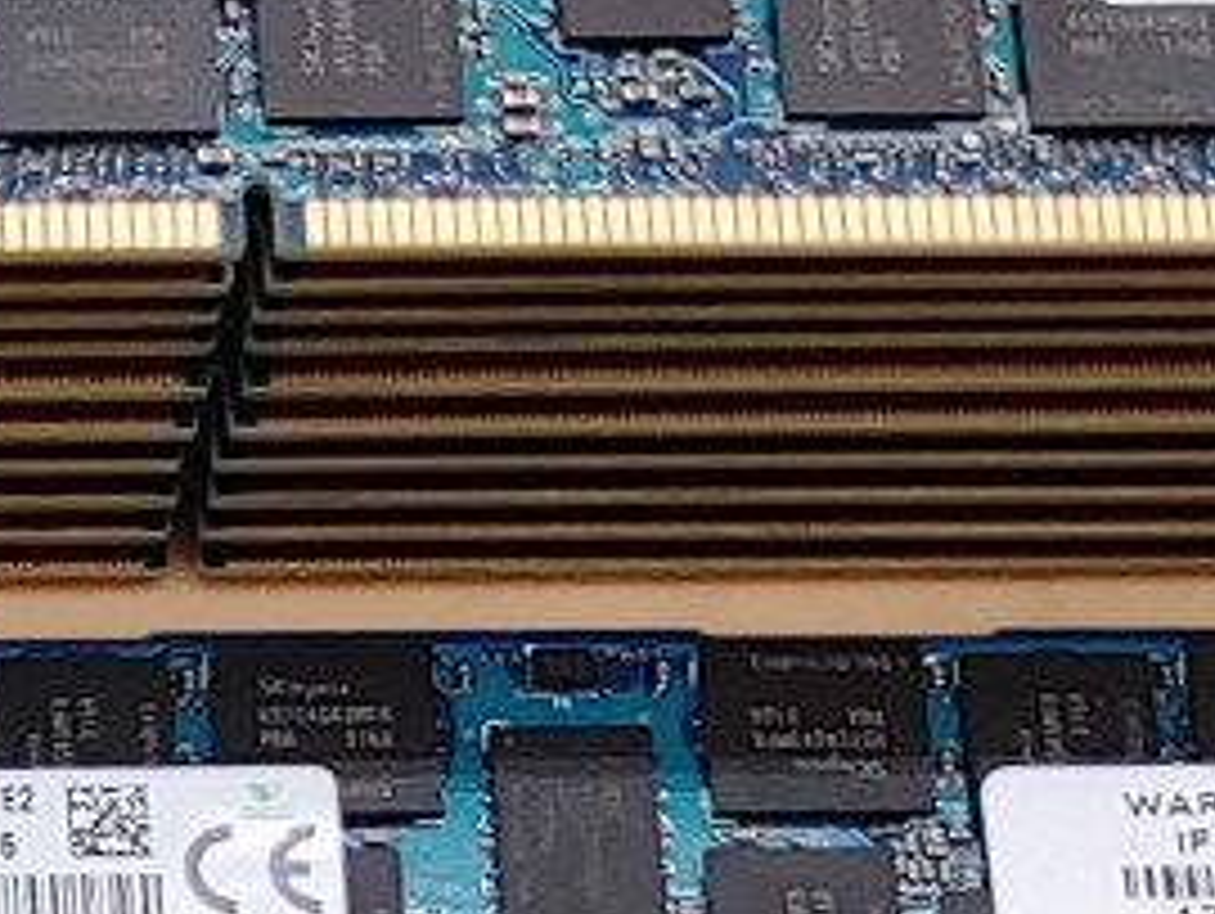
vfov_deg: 7.6
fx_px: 6745
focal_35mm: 192
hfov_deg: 9.8
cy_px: 1297
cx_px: -932
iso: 50
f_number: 1.8
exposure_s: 1/120
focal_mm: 4.36
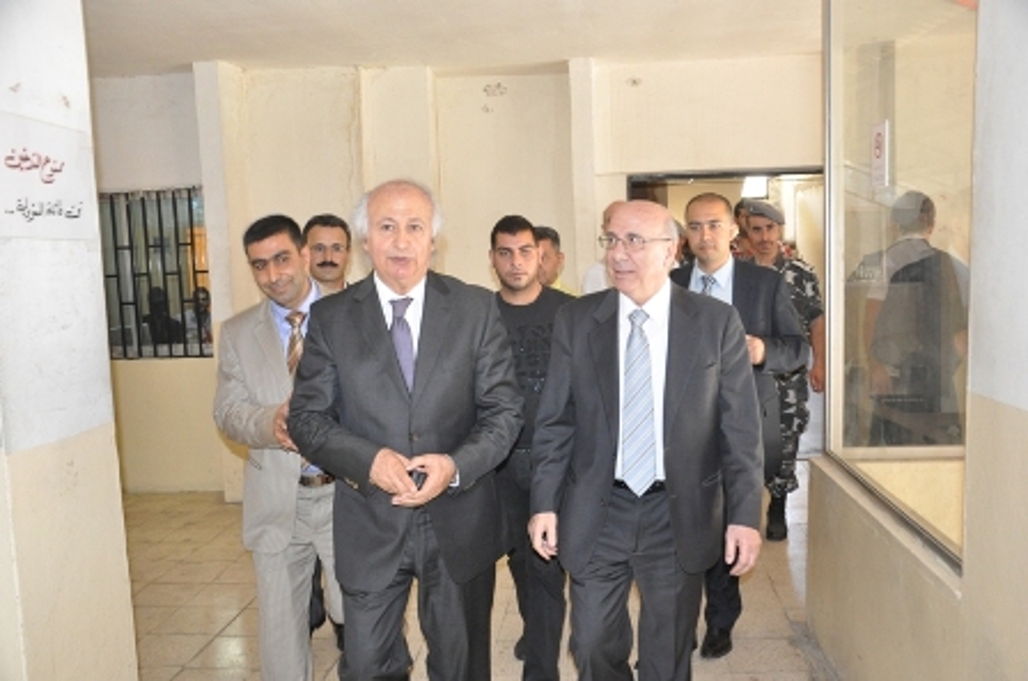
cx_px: 514
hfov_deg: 59.6
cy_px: 340
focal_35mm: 32
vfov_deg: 41.6
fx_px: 898
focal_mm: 21
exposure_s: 1/60
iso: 1600
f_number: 5
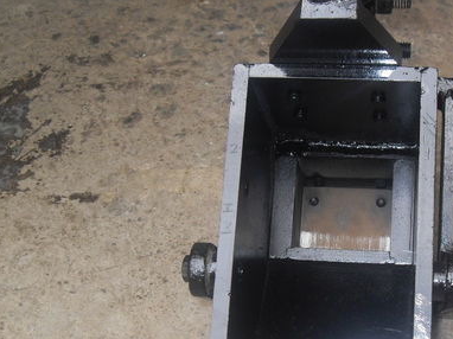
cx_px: 337
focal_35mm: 62
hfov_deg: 30.7
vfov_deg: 23.4
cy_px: 245
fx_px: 811
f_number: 2.8
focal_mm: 6.3
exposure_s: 1/45
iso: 100
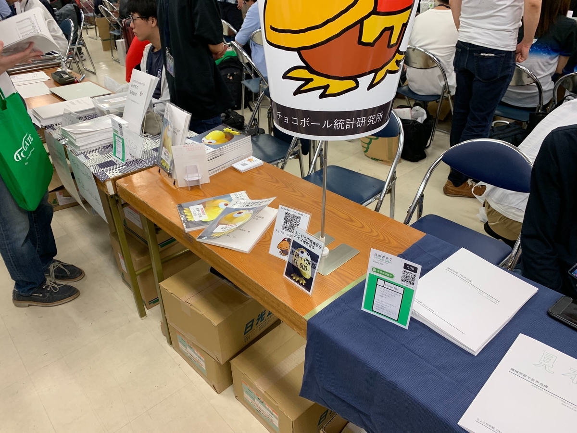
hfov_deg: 67.3
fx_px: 433
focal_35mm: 26
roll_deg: +2.7
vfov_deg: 53.1
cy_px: 216
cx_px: 288
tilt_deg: -32.0
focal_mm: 4.25
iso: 50
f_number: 1.8
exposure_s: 1/50
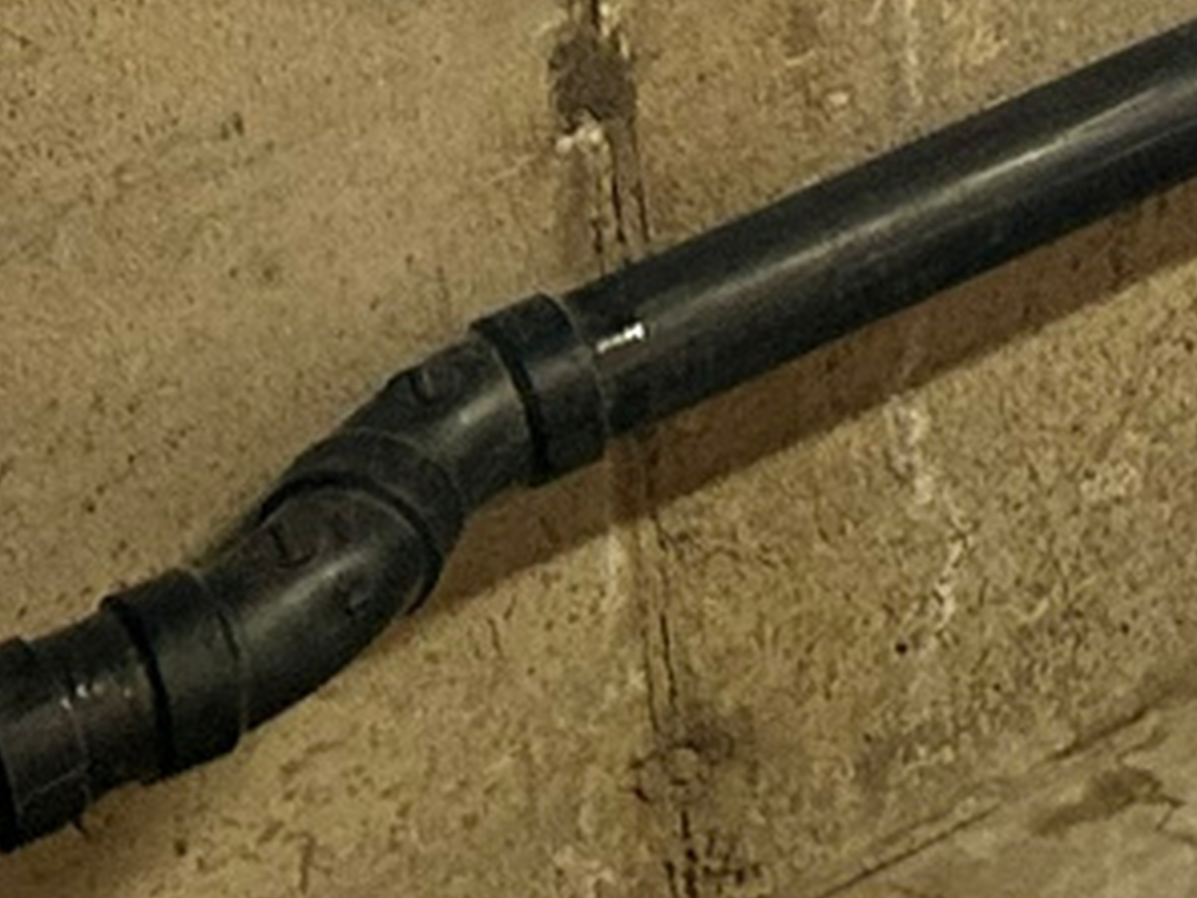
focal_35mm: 179
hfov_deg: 9.6
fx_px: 6192
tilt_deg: -14.3
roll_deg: +0.9
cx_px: 3043
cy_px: -1744
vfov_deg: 7.4
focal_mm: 5.7
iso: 160
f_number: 1.5
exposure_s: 1/60
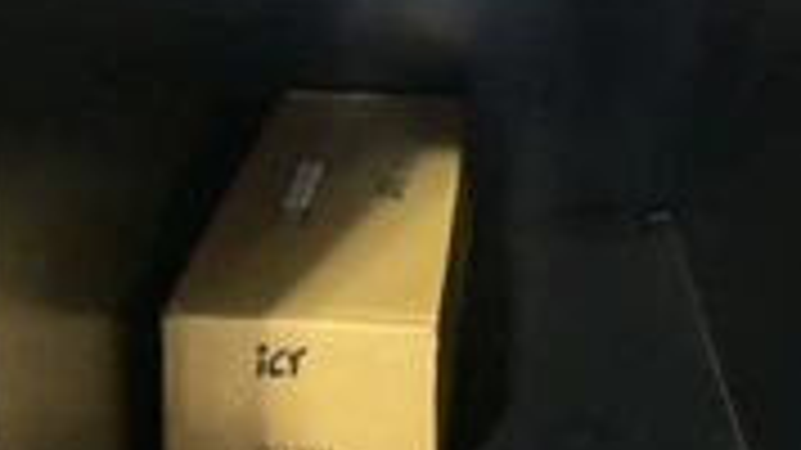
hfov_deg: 29.7
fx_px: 1508
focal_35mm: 71
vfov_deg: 16.0
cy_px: -144
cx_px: 369
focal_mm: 3
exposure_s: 1/30
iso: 500
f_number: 1.8
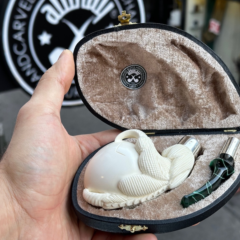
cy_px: 119
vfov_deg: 30.0
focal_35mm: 57
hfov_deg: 30.0
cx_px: 139
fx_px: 447
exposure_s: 1/168
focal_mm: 6.86
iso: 64
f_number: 1.78
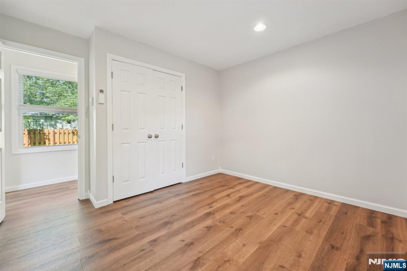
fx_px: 158
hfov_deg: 104.3
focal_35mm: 14
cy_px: 136
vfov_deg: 81.2
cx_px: 204
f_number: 8
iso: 100
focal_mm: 14
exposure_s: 1/2.5
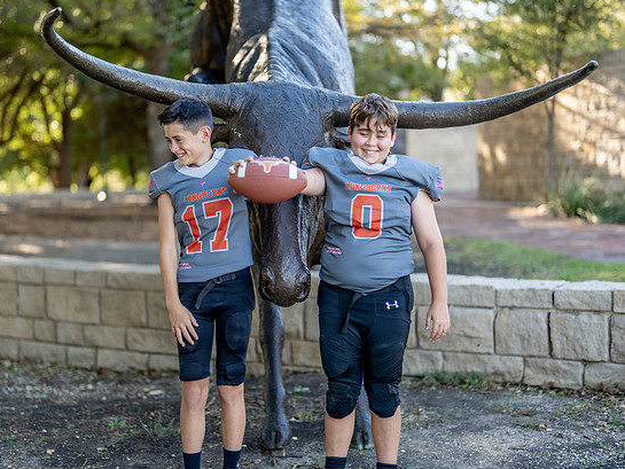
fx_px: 1065
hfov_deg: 32.7
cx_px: 277
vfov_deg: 24.8
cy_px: 229
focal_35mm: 59
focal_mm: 50
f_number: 1.2
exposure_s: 1/800
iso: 100
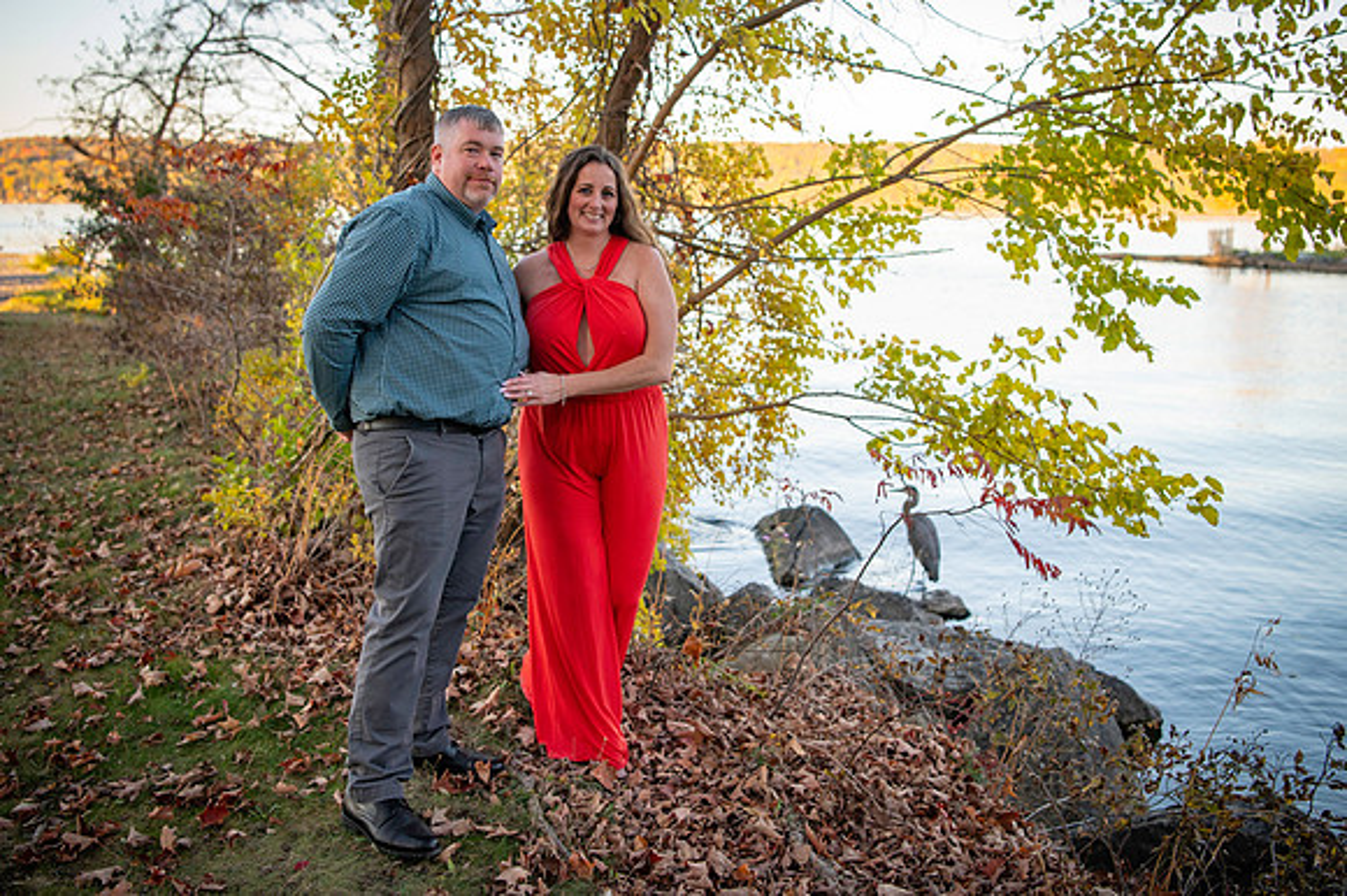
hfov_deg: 54.2
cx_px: 674
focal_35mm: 35
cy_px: 374
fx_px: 1317
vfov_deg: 37.5
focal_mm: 30
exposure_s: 1/800
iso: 640
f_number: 2.8
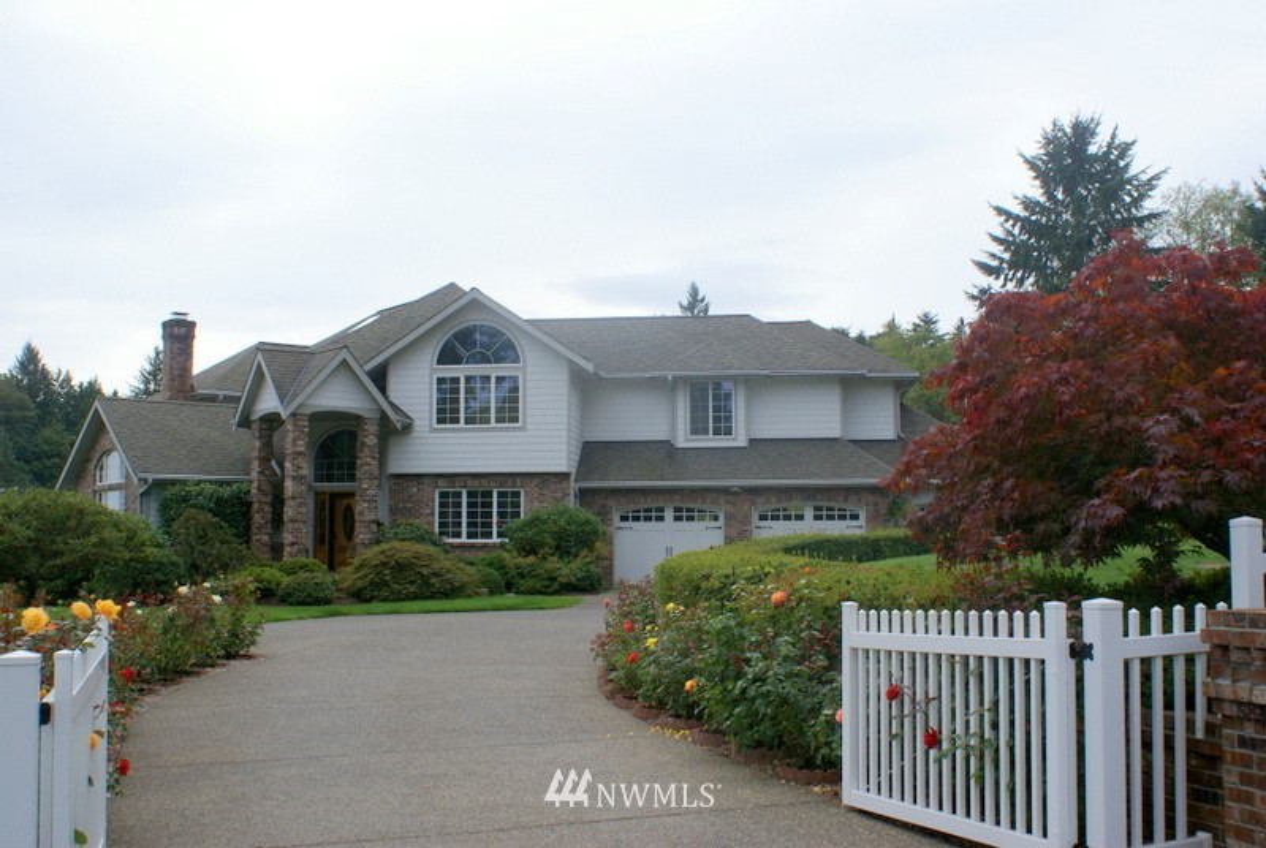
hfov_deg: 49.5
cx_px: 633
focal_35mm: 39
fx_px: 1374
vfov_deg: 34.3
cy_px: 424
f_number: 9
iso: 100
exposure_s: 1/200
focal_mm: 26
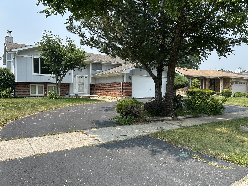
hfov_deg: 67.3
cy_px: 93
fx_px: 186
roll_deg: +0.2
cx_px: 124
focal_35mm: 26
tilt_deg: -1.5
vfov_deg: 53.1
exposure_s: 1/2252
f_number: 1.5
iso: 50
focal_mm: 5.7
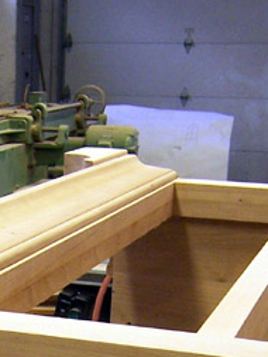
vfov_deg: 19.2
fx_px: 970
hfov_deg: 15.3
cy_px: 473
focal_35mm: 94
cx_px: -34
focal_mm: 5.5
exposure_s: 1/15
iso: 140
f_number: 3.4
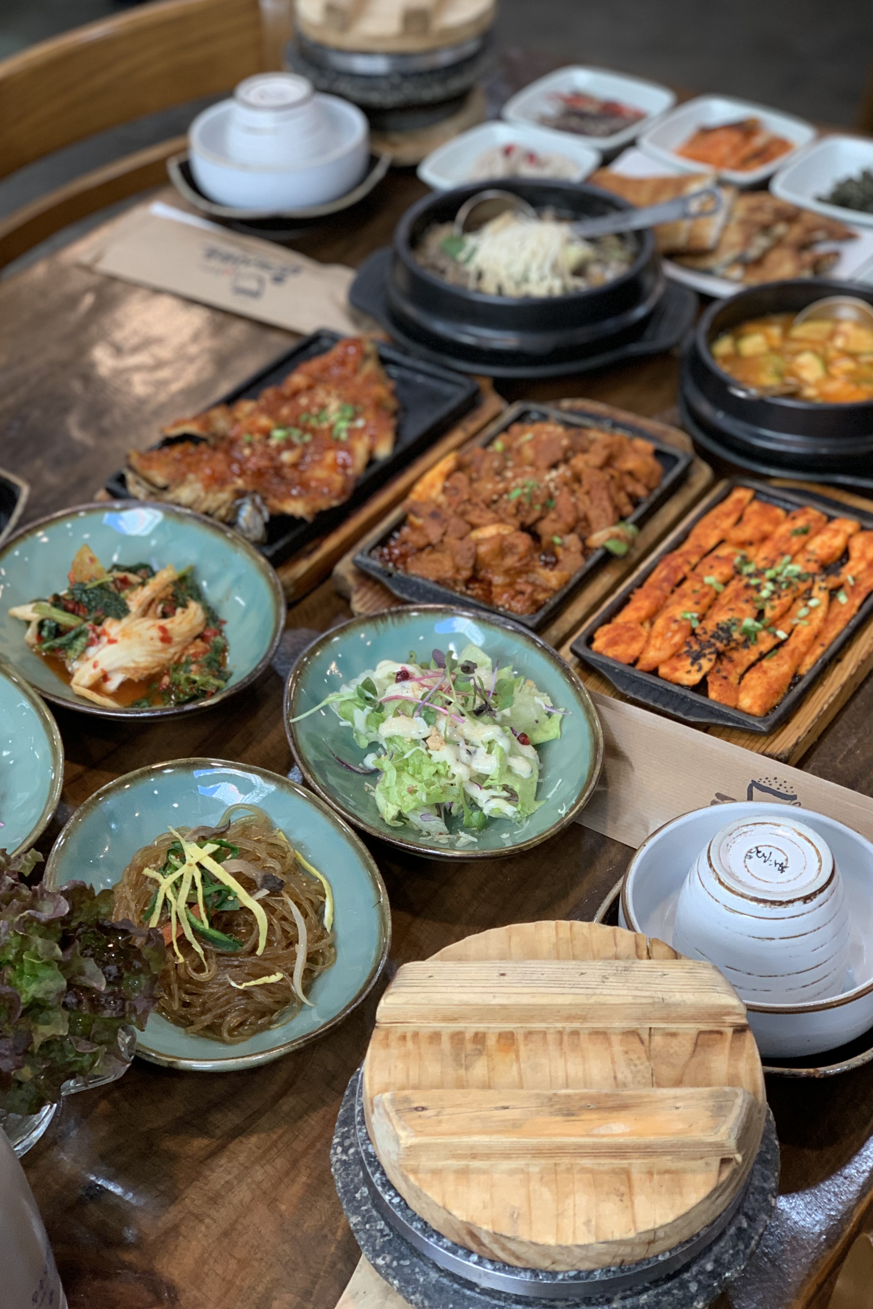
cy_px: 645
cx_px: 414
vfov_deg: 36.2
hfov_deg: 24.6
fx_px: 2001
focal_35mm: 55
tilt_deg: -40.1
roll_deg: +1.5
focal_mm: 6
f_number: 2.4
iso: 125
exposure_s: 1/60
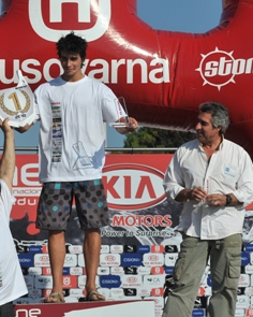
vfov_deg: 12.9
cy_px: 158
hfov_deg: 10.3
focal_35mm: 150
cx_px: 58
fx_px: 1404
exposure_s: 1/2500
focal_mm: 70
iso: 200
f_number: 5
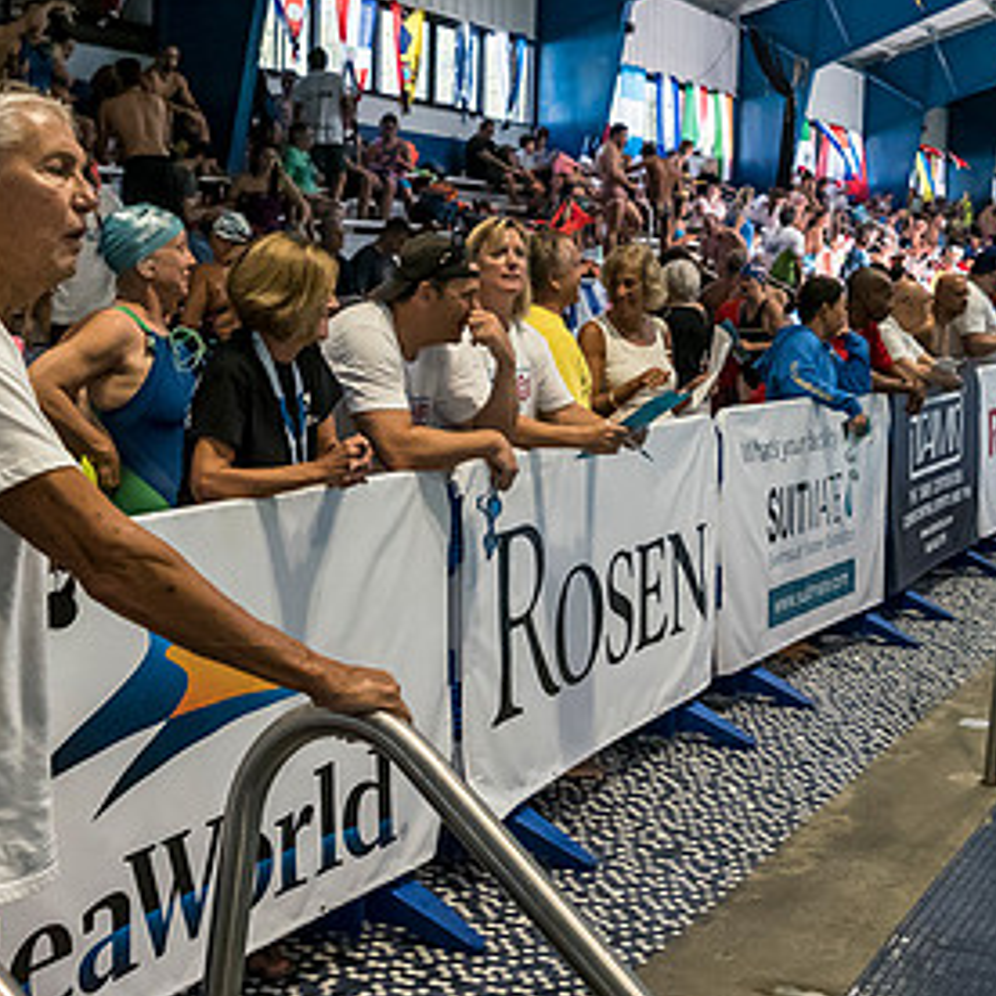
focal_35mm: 52
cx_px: 451
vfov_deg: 32.6
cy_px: 366
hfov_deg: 32.8
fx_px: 1693
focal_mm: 14
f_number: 2.8
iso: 3200
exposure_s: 1/1000
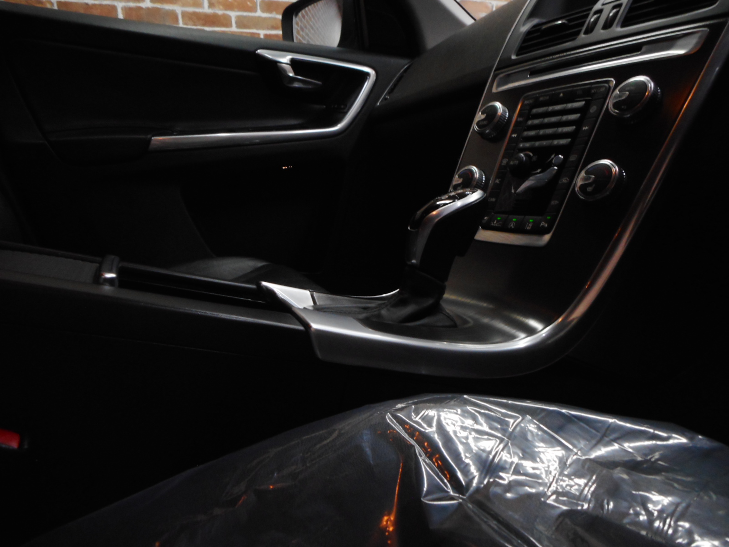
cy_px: 274
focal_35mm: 25
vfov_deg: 54.9
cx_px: 364
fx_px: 526
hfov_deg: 69.4
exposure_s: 1/30
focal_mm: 4.5
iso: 320
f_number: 3.7
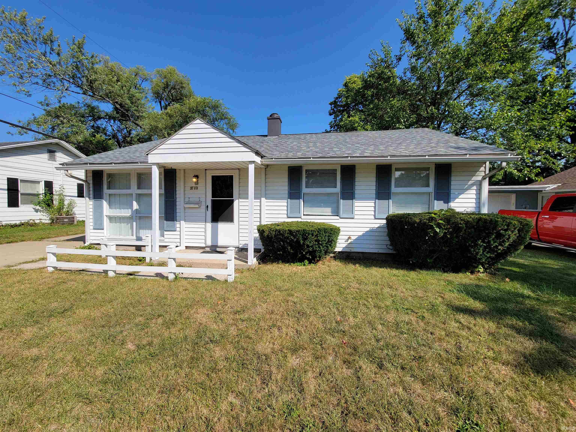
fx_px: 216
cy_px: 216
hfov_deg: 106.2
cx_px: 288
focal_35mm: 13
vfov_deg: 89.9
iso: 50
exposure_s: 1/1310
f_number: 2.2
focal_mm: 2.2
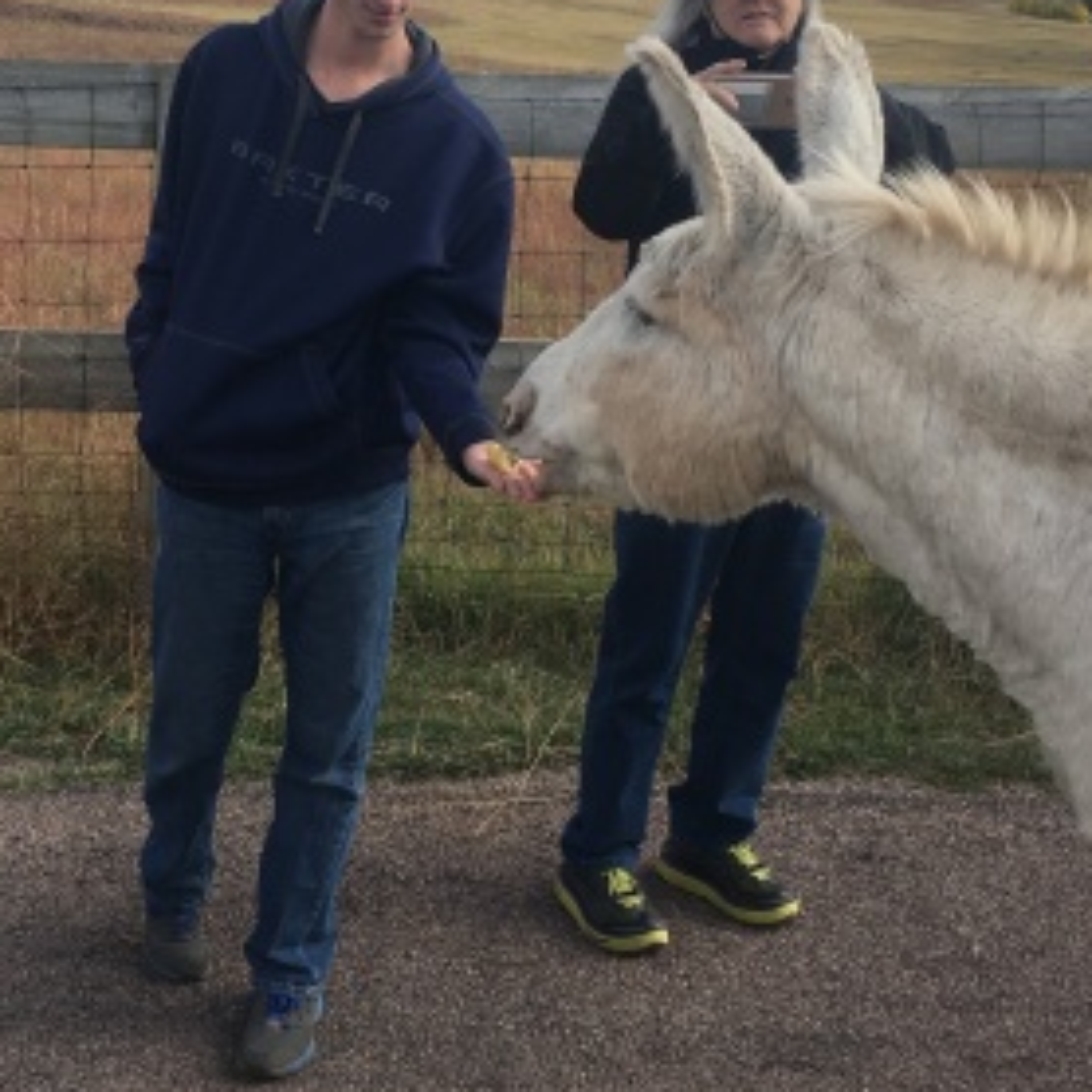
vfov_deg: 29.0
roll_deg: -0.2
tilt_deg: -13.5
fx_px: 2106
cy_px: 444
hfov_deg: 28.6
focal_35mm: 59
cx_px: 247
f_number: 2.2
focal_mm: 4.15
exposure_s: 1/1131
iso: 25
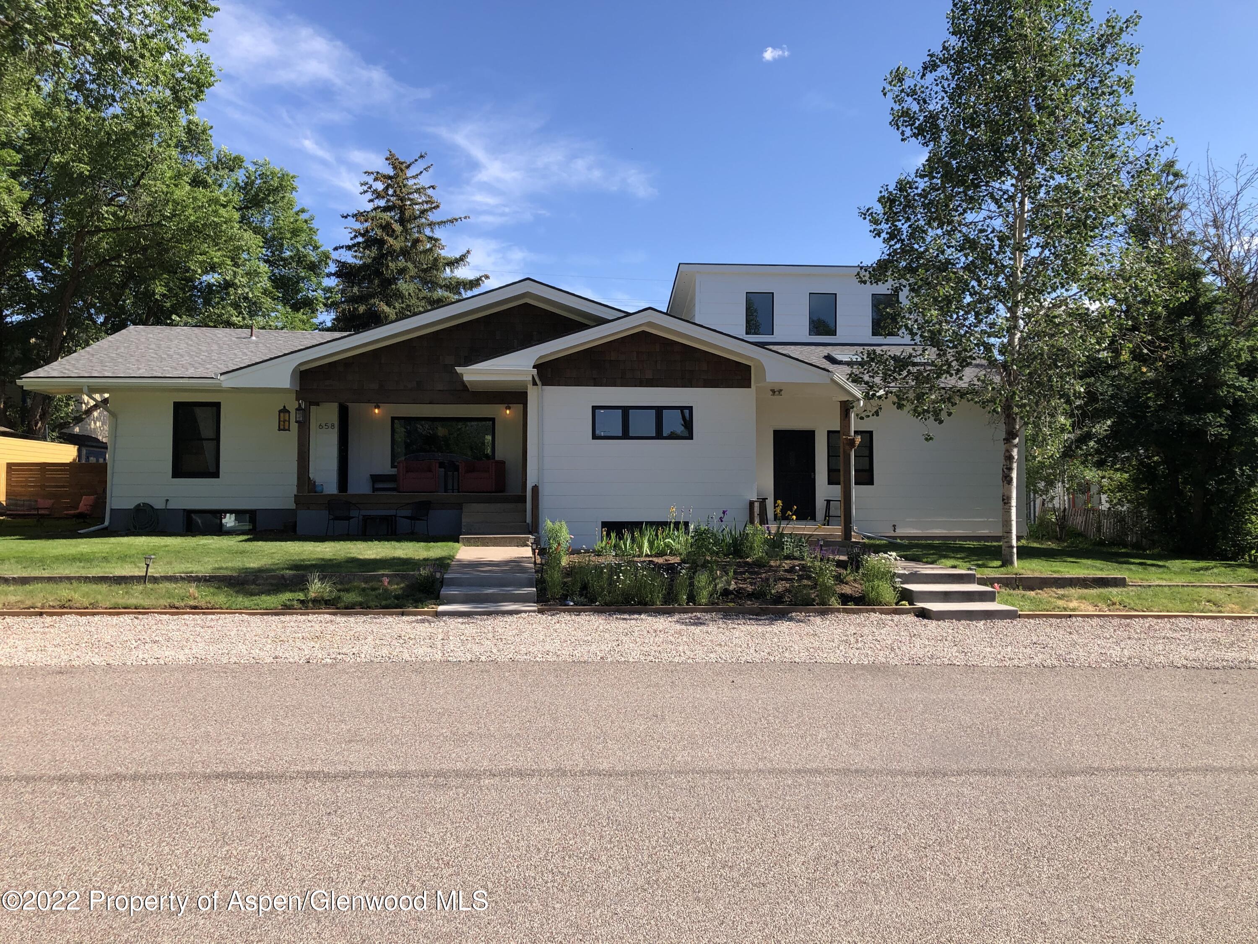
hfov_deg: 63.4
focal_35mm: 28
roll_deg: +0.9
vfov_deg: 49.7
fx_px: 1018
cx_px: 629
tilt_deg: +3.1
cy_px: 472
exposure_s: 1/1091
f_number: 1.8
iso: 20
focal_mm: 3.99
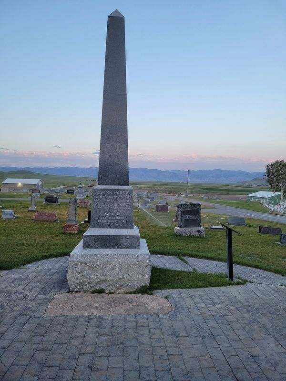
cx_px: 143
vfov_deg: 67.3
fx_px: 286
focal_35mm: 26
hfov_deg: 53.1
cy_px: 190
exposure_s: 1/120
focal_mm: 5.4
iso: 50
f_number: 1.8
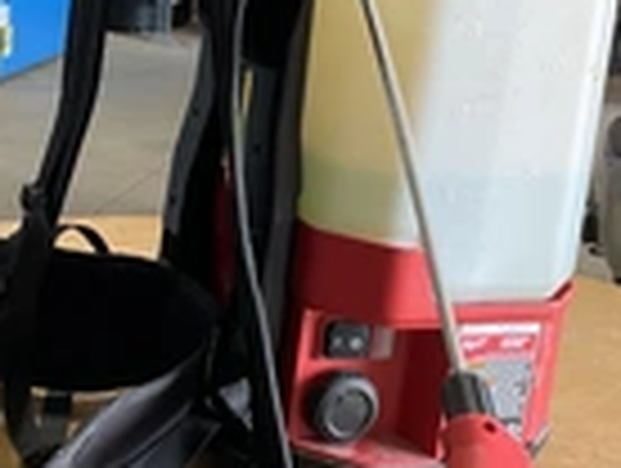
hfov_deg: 23.1
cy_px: 180
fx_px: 1510
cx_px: 198
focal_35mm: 84
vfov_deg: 17.6
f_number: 1.8
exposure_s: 1/87
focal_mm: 3
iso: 64
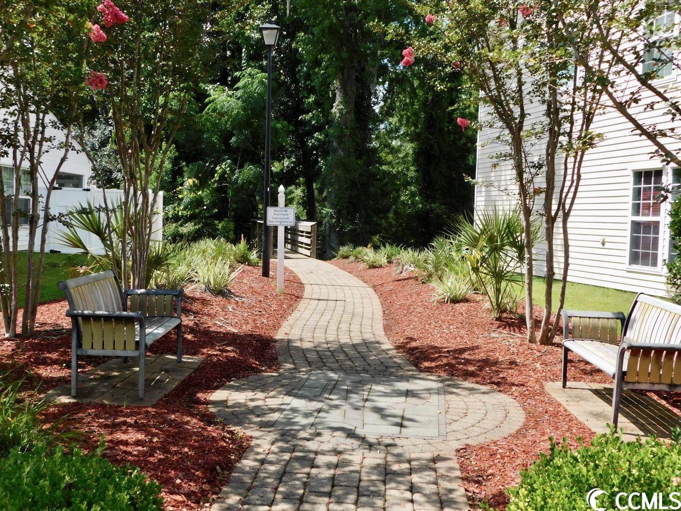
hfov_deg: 51.4
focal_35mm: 36
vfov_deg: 39.7
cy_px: 256
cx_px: 340
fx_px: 708
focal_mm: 6.3
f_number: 3.5
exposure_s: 1/800
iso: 125
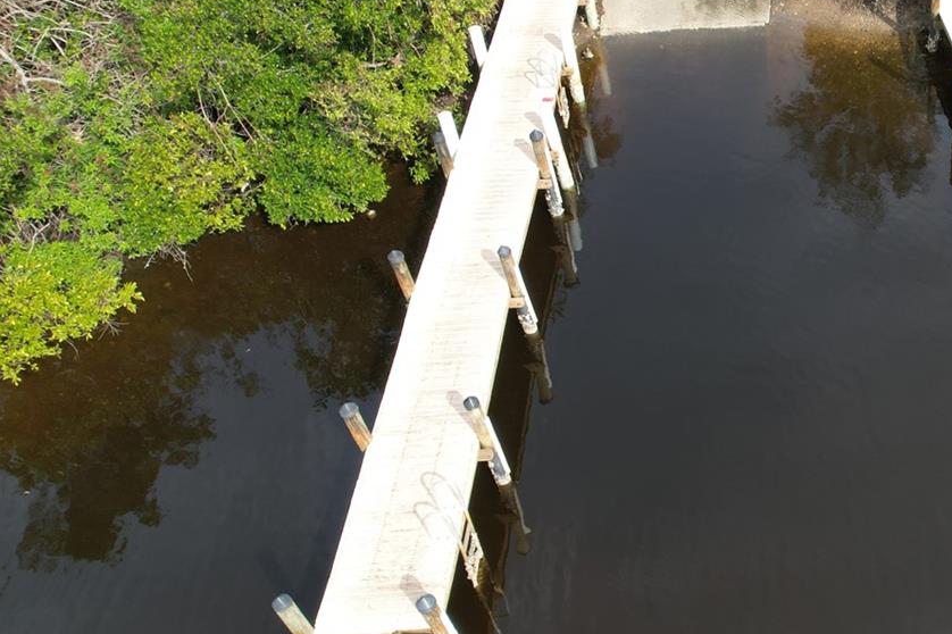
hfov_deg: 41.9
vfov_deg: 31.8
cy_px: 267
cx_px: 890
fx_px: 1110
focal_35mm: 42
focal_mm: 8.38
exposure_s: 1/20
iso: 110
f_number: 2.8
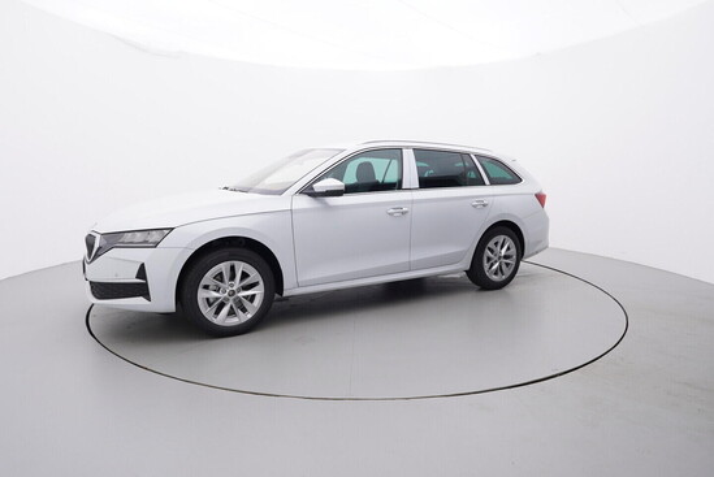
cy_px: 238
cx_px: 357
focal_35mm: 22
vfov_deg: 56.2
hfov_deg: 77.3
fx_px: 447
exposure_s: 1/80
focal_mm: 15
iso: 200
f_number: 5
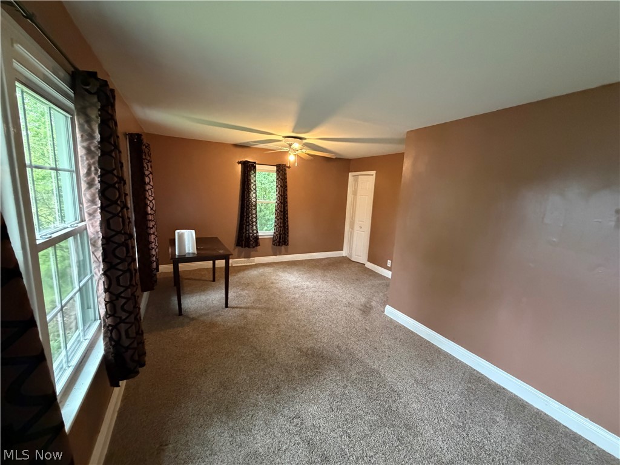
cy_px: 232
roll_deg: -2.1
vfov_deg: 85.7
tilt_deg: -11.4
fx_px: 251
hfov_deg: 102.1
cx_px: 310
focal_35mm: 14
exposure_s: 1/60
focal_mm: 2.22
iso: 1250
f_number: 2.2
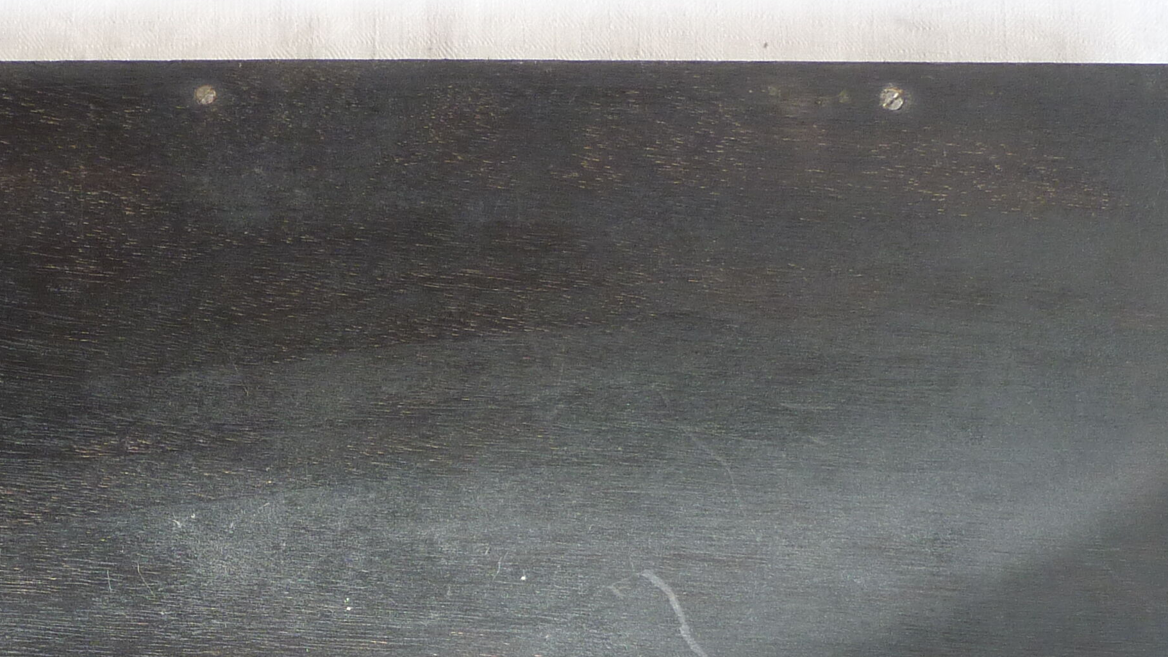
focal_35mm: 72
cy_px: 750
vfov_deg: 16.2
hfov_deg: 28.8
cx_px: 253
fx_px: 2230
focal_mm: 5.5
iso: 80
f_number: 2.8
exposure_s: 1/40
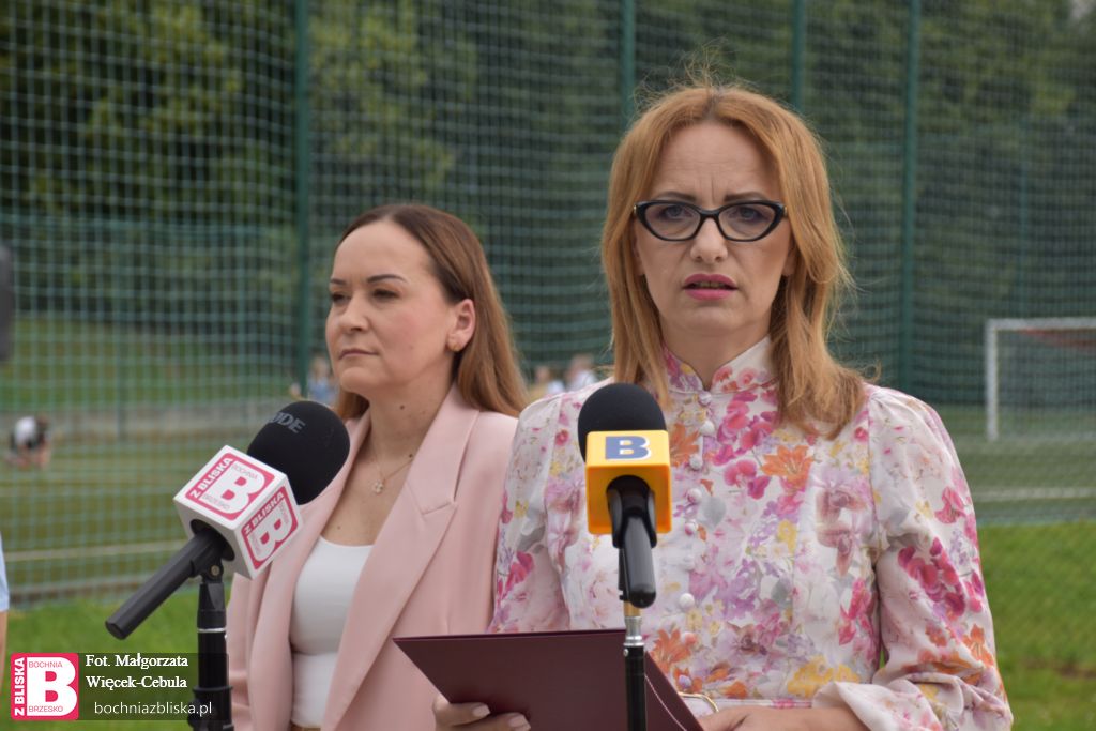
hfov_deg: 19.5
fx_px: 3197
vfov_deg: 13.0
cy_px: 366
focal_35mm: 105
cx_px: 548
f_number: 6.3
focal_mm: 70
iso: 200
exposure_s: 1/640
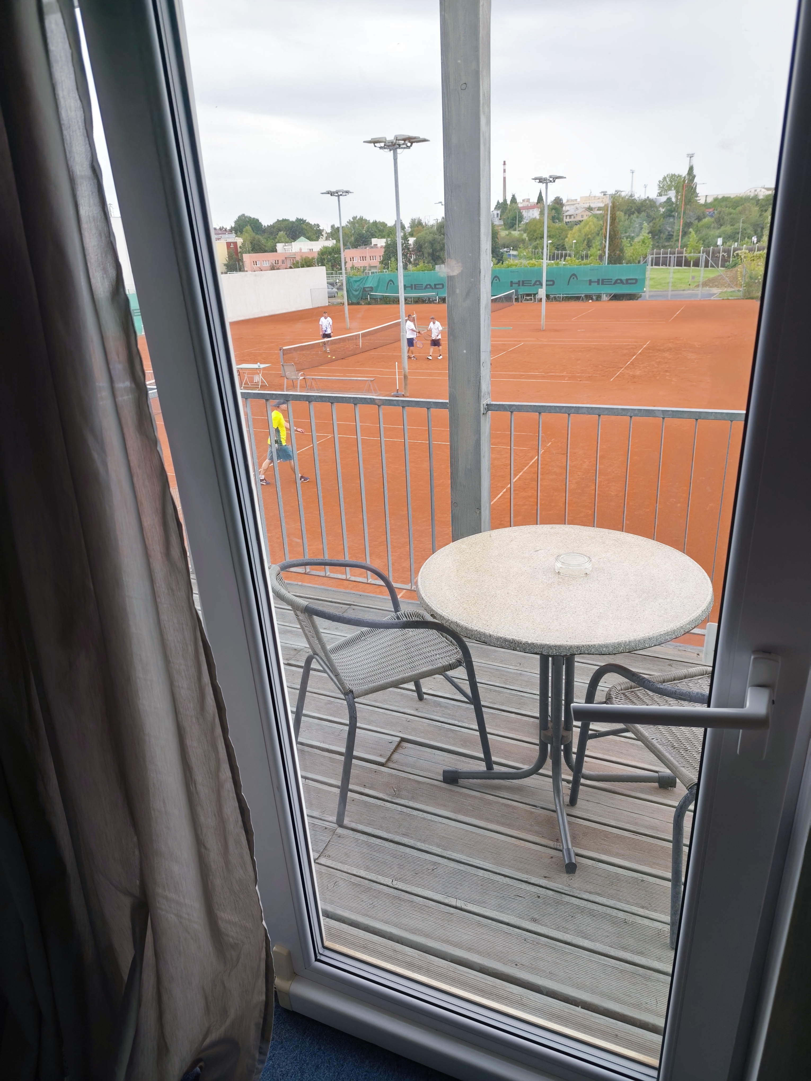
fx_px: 718
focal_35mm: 23
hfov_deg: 58.9
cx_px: 406
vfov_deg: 73.9
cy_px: 540
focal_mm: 6.19
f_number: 1.65
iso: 250
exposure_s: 1/100
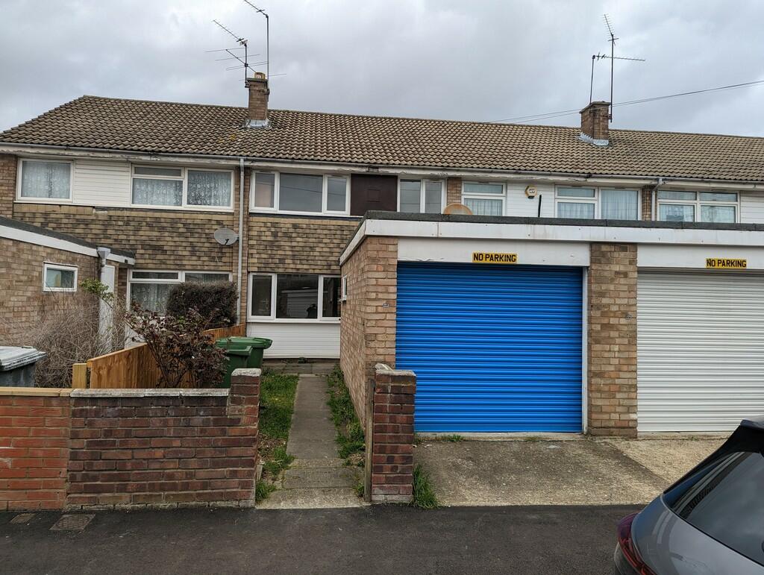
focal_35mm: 24
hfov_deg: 71.5
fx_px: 530
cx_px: 382
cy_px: 288
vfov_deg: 56.9
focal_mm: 6.81
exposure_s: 1/716
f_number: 1.85
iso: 45
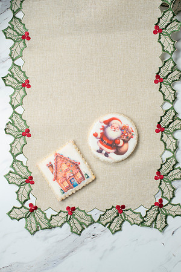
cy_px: 136
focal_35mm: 50
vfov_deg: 39.6
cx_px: 90
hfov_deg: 27.0
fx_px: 377
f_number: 7.1
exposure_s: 1/200
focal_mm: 50
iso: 200
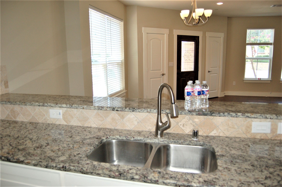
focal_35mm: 27
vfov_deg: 47.8
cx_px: 141
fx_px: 211
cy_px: 94
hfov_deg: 67.4
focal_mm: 18
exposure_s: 1/125
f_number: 3.5
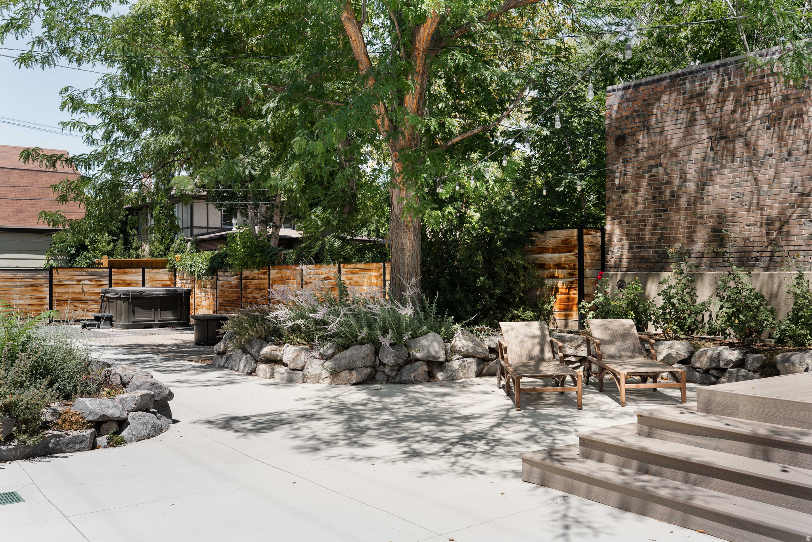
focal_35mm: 33
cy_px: 271
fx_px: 753
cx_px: 406
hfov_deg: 56.6
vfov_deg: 39.5
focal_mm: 33.4
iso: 100
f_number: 5.6
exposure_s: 1/100
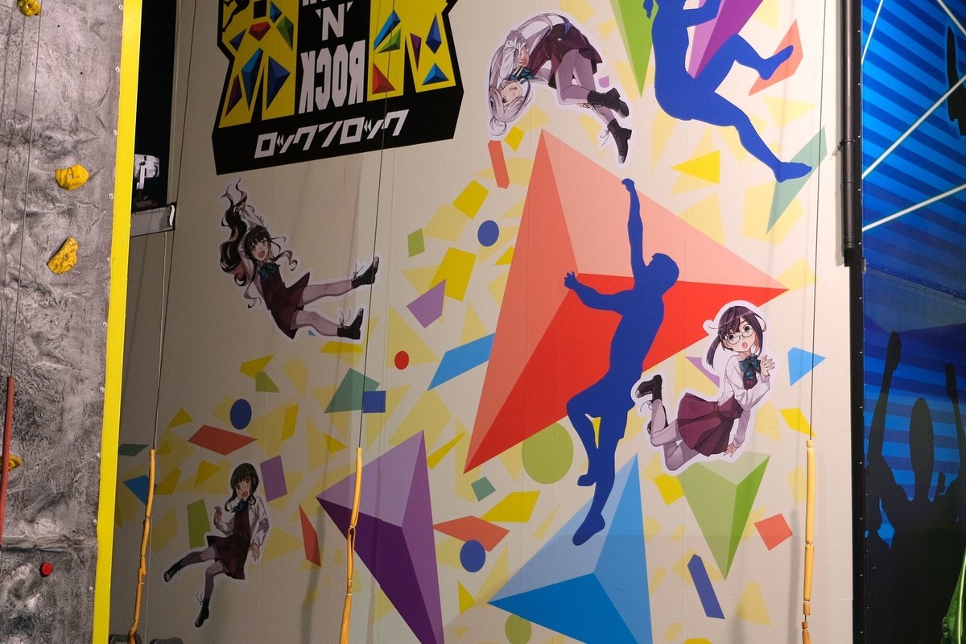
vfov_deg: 41.1
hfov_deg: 58.7
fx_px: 859
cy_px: 322
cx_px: 483
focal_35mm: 32
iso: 640
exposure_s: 1/8
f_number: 3.2
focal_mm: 21.4
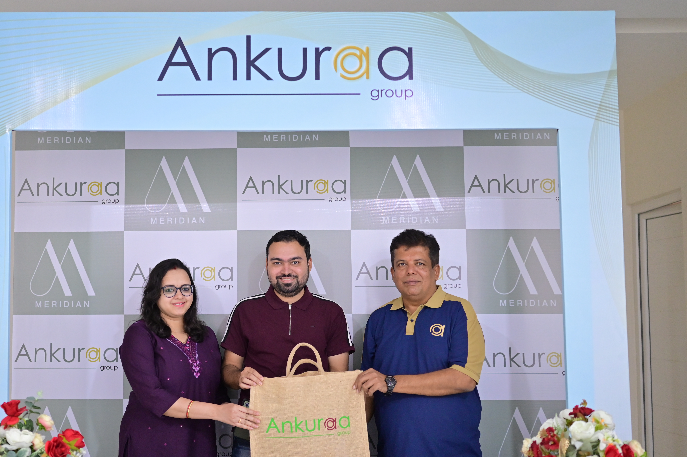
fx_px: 839
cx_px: 264
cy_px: 276
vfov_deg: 30.4
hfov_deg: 44.2
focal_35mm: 44
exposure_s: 1/125
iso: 2000
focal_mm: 35
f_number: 1.8
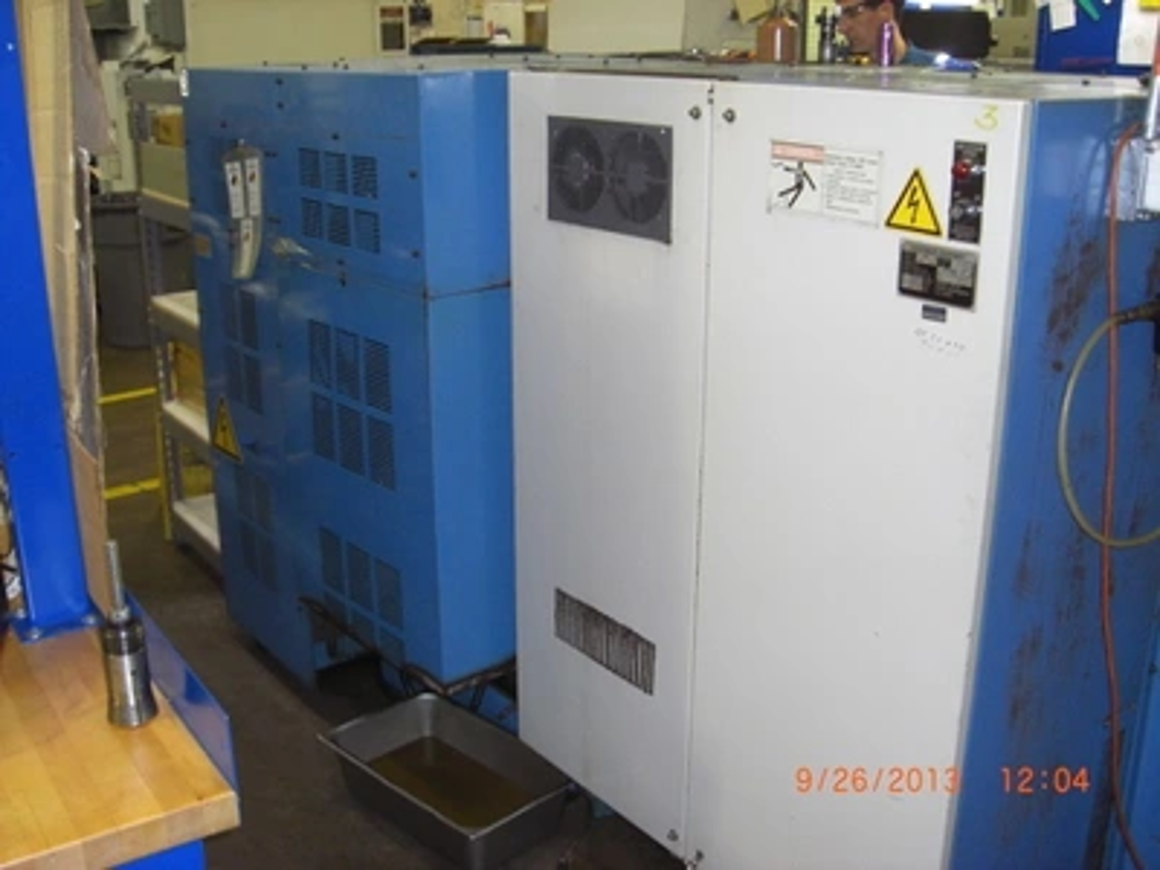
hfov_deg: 49.0
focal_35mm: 38
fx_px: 1273
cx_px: 580
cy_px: 435
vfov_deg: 37.7
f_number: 2.7
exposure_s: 1/60
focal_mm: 6.2
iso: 200
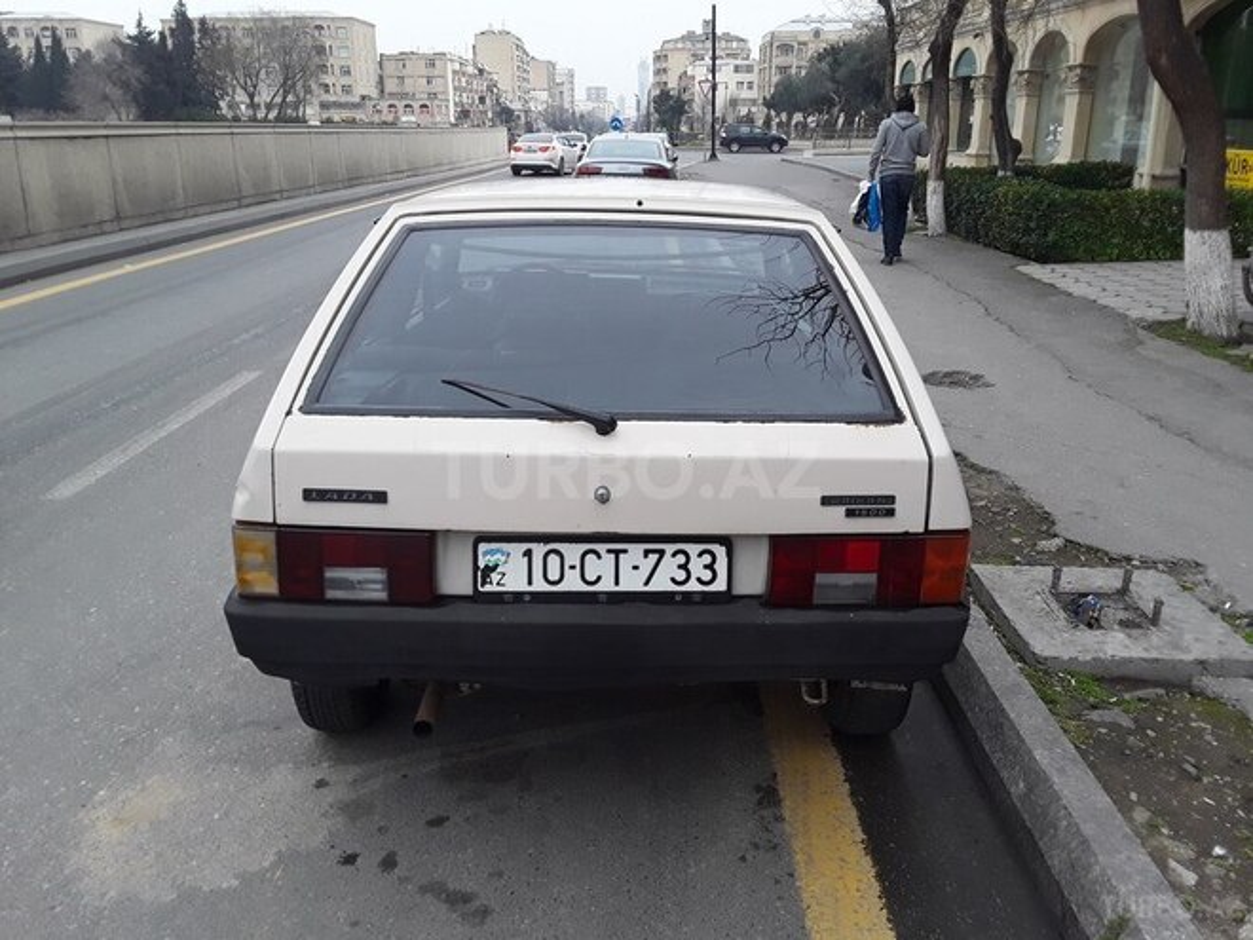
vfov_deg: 51.4
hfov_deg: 65.3
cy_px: 470
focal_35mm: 27
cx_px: 626
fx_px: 977
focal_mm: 2.91
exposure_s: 1/370
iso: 40
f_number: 1.9
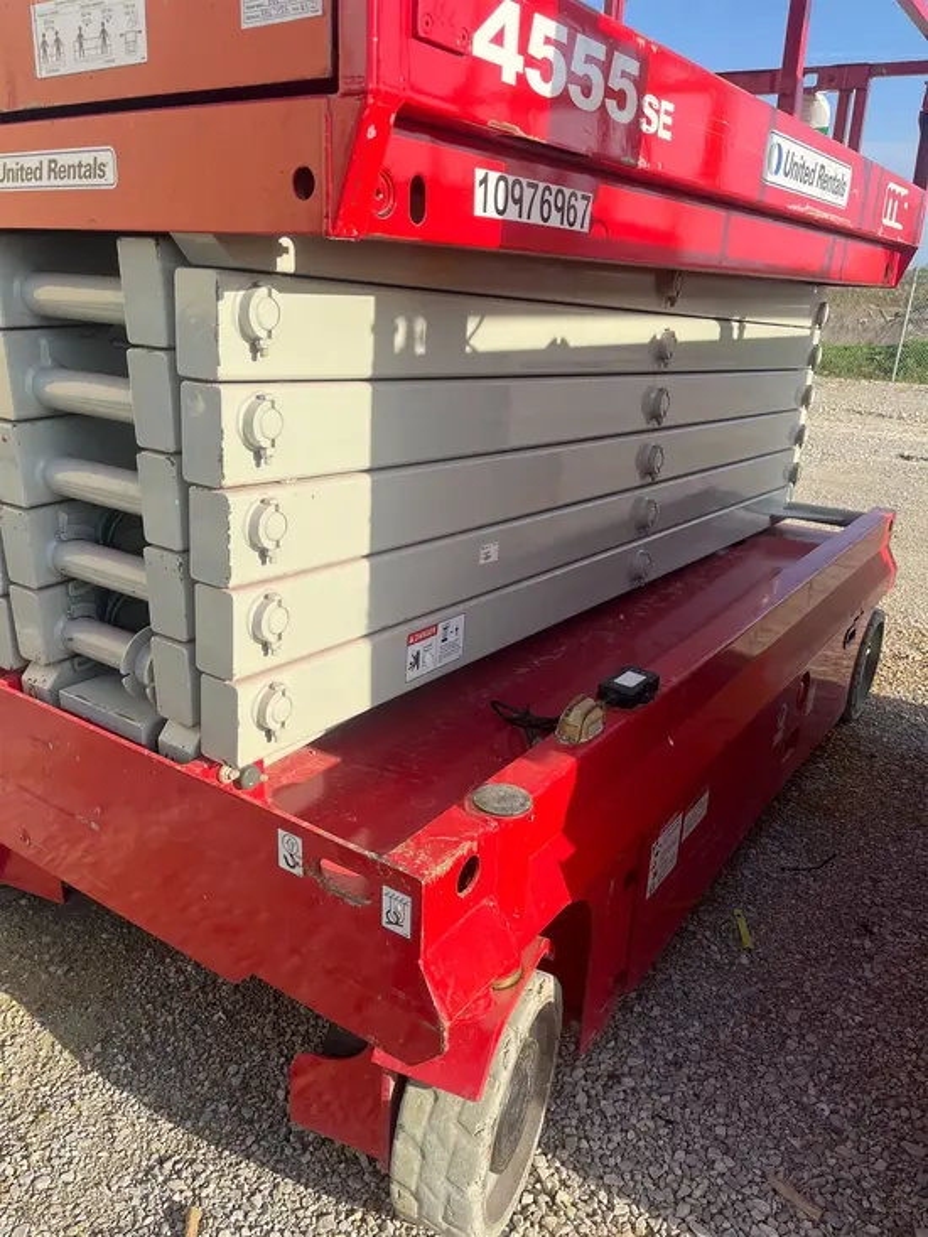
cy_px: 618
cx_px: 464
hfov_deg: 53.1
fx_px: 929
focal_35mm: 26
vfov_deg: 67.3
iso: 50
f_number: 1.6
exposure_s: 1/1623
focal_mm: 5.1
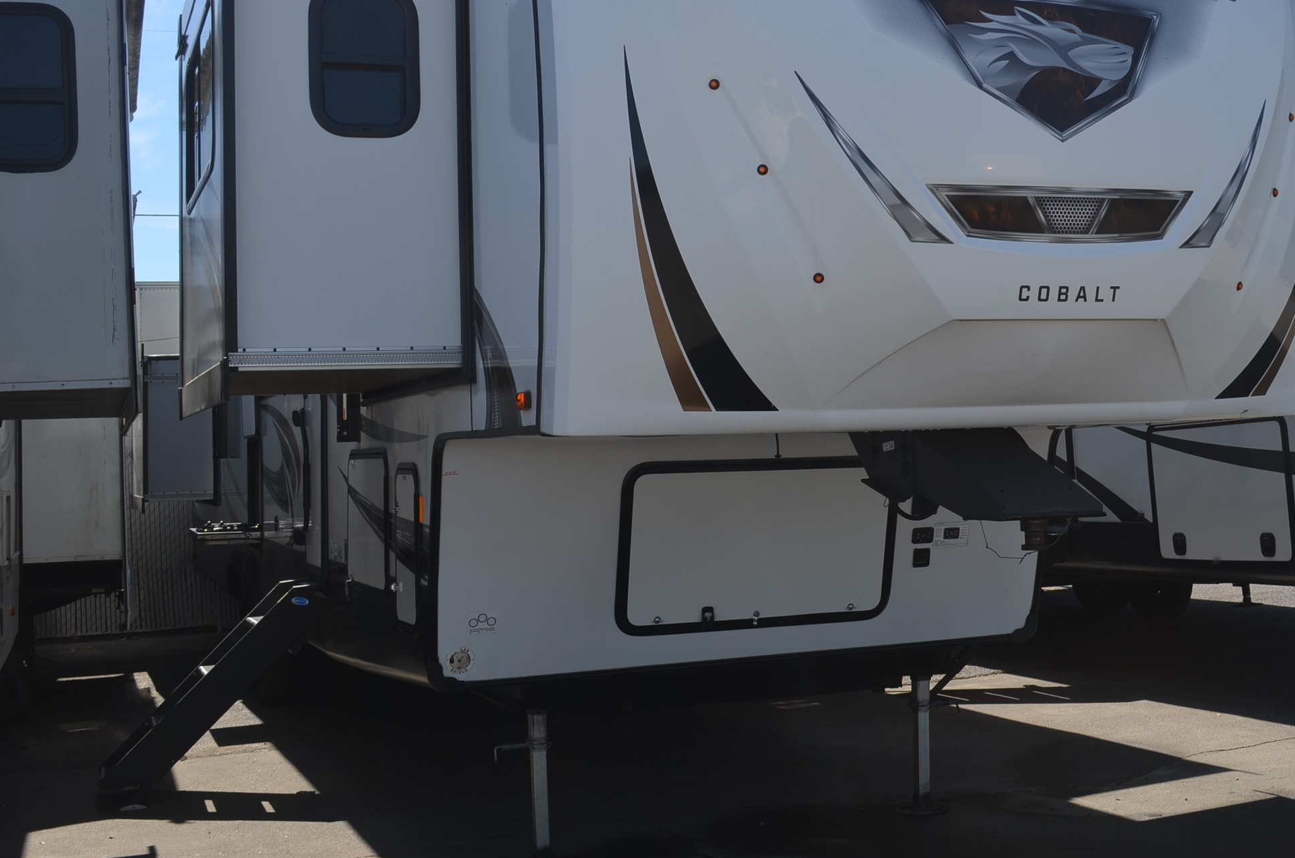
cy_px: 319
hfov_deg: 42.5
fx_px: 1651
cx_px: 799
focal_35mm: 46
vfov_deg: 29.0
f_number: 8
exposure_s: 1/250
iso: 100
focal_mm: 24
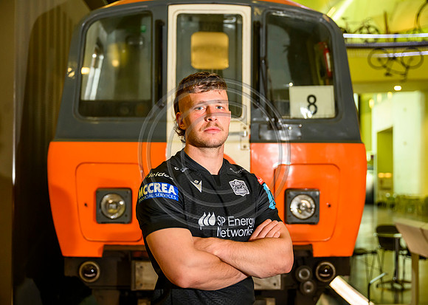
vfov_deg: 24.8
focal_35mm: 57
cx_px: 237
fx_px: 694
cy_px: 158
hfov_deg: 34.2
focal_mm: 52
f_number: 3.2
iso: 2500
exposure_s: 1/200
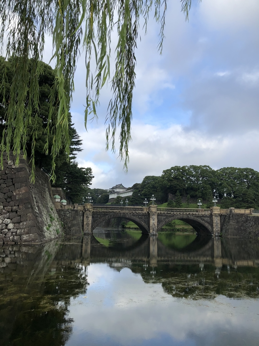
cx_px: 130
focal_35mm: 28
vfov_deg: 63.4
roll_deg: -1.4
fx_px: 279
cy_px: 173
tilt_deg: +7.9
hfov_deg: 49.7
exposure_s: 1/873
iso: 20
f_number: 1.8
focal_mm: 3.99
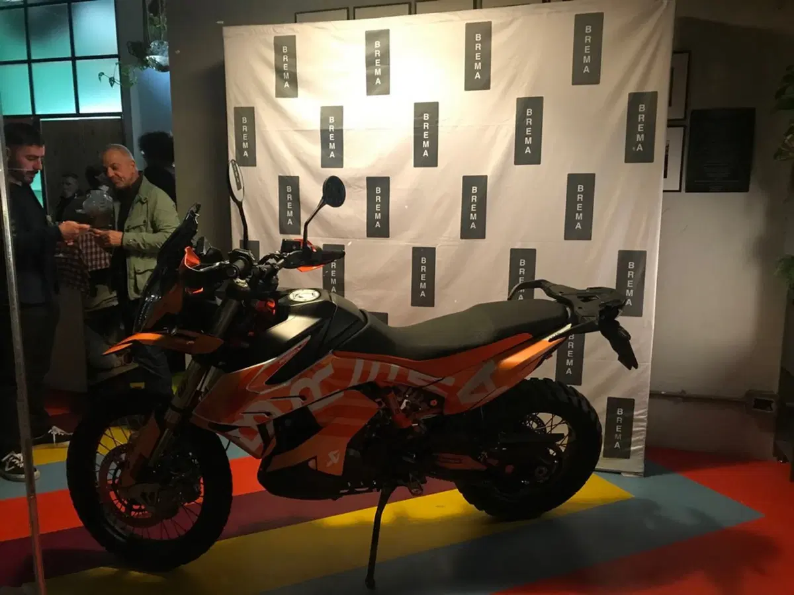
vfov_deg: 49.7
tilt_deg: -8.5
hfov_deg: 63.4
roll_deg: +0.6
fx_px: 642
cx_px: 397
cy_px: 298
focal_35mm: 28
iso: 100
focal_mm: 3.99
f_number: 1.8
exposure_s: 1/8
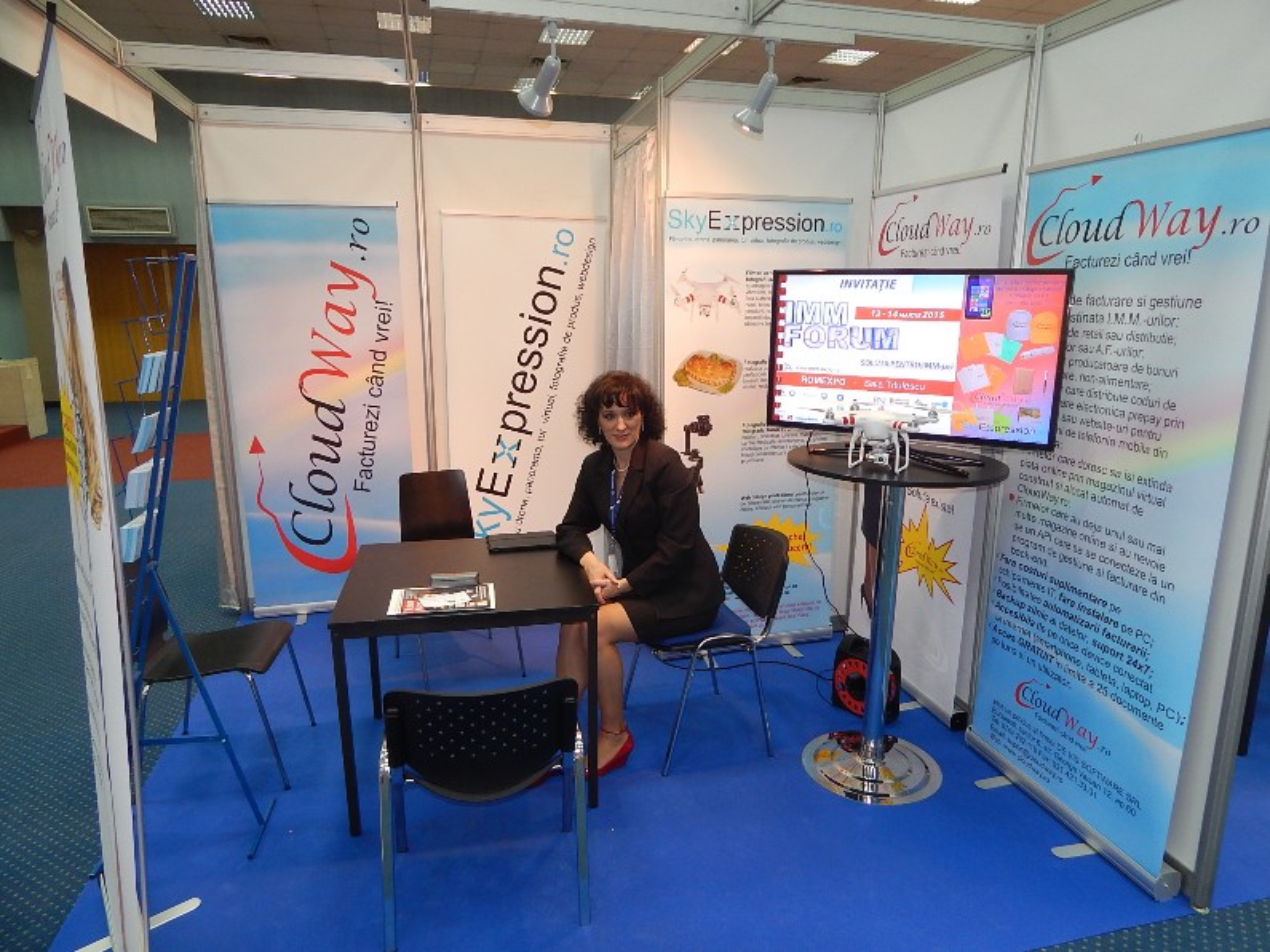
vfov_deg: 58.9
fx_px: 844
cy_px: 476
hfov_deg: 73.9
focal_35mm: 23
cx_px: 635
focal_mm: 4
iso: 200
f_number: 3
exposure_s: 1/30
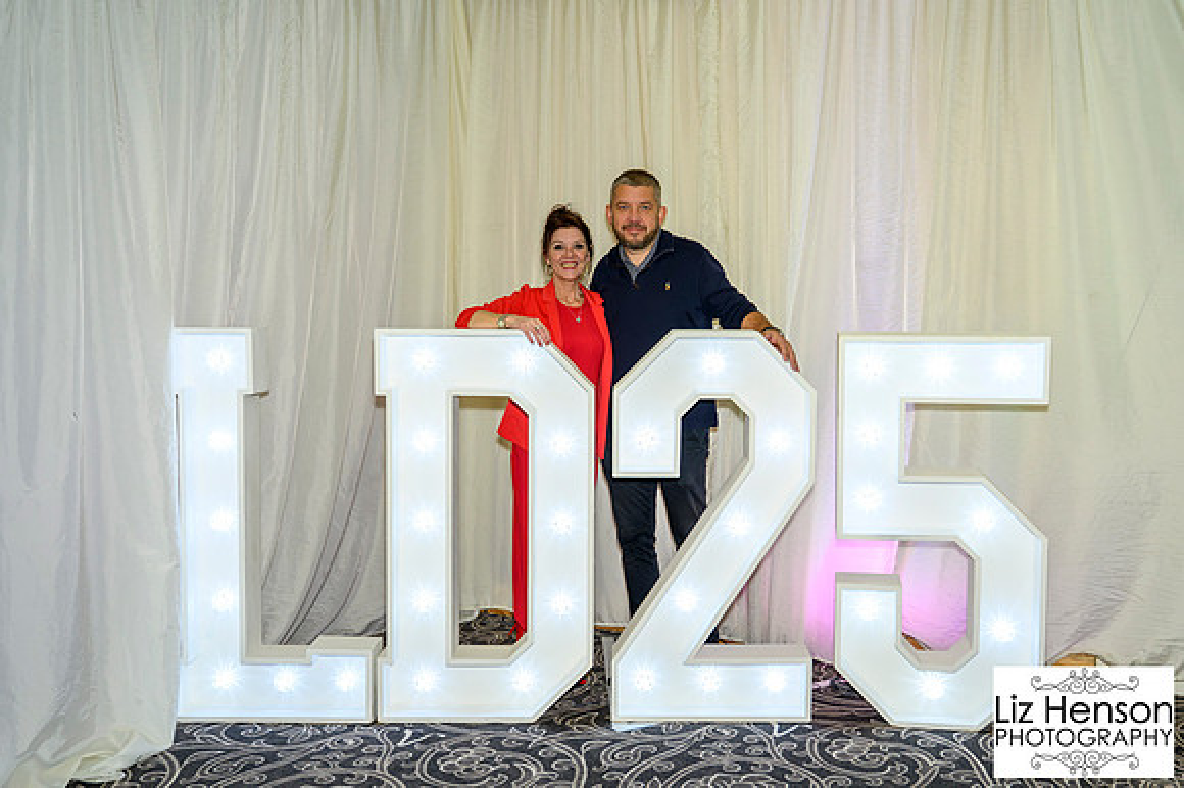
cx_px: 633
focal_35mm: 35
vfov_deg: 37.8
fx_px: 1149
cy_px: 370
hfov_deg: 54.5
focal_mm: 32.5
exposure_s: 1/160
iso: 1250
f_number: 4
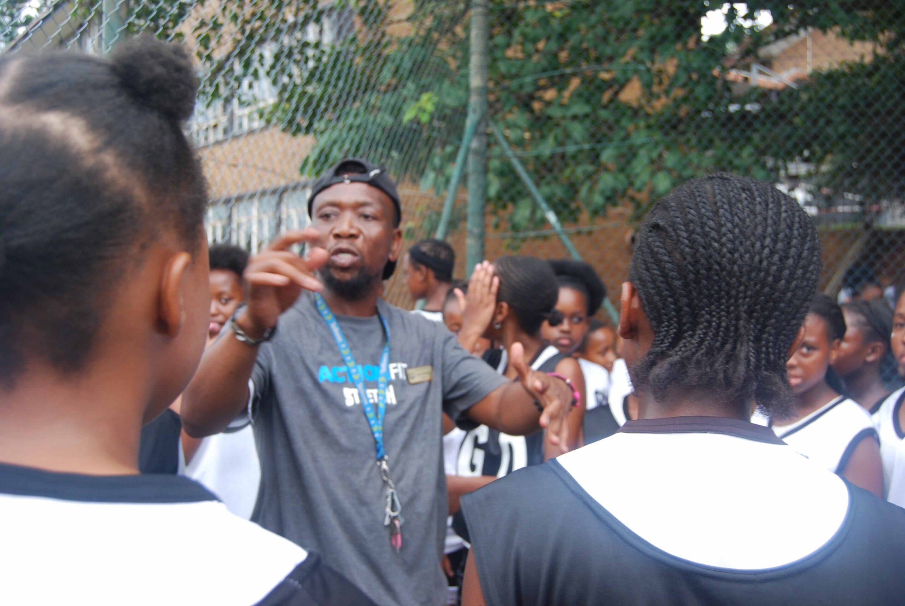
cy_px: 303
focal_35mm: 39
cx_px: 452
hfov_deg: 49.5
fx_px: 982
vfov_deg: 34.3
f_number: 5
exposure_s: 1/100
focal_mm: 26
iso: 200
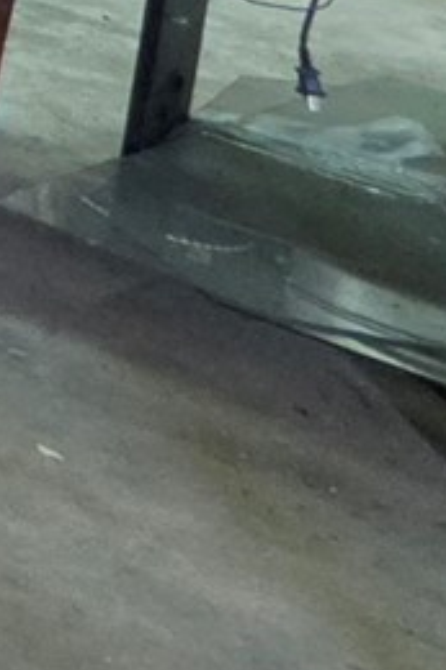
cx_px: -1910
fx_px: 1861
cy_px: -567
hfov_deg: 5.9
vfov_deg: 16.7
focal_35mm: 100
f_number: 1.9
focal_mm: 2.2
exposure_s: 1/60
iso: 320
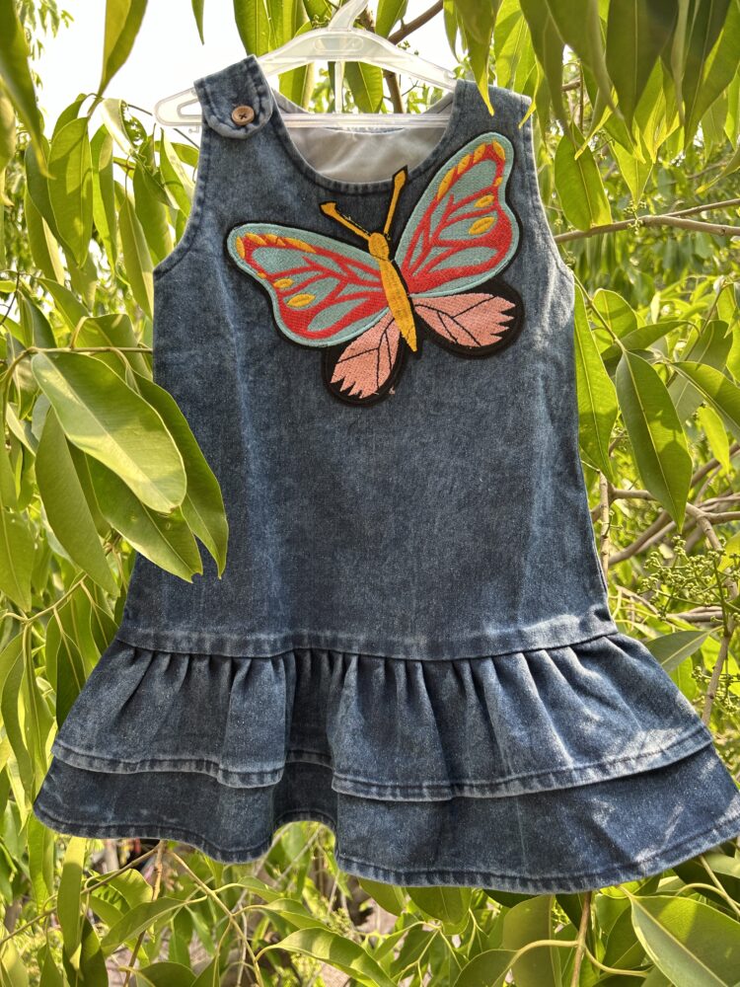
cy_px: 494
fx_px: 741
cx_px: 370
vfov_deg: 67.3
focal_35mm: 26
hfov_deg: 53.1
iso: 40
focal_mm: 5.7
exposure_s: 1/220
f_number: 1.5
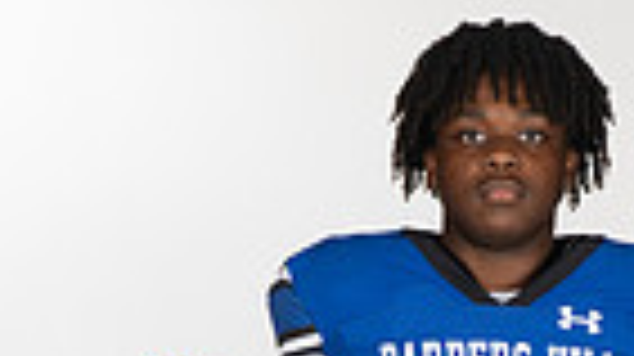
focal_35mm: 208
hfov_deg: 10.4
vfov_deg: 5.6
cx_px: 414
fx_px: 3493
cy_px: 892
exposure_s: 1/400
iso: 250
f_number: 7.1
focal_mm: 62
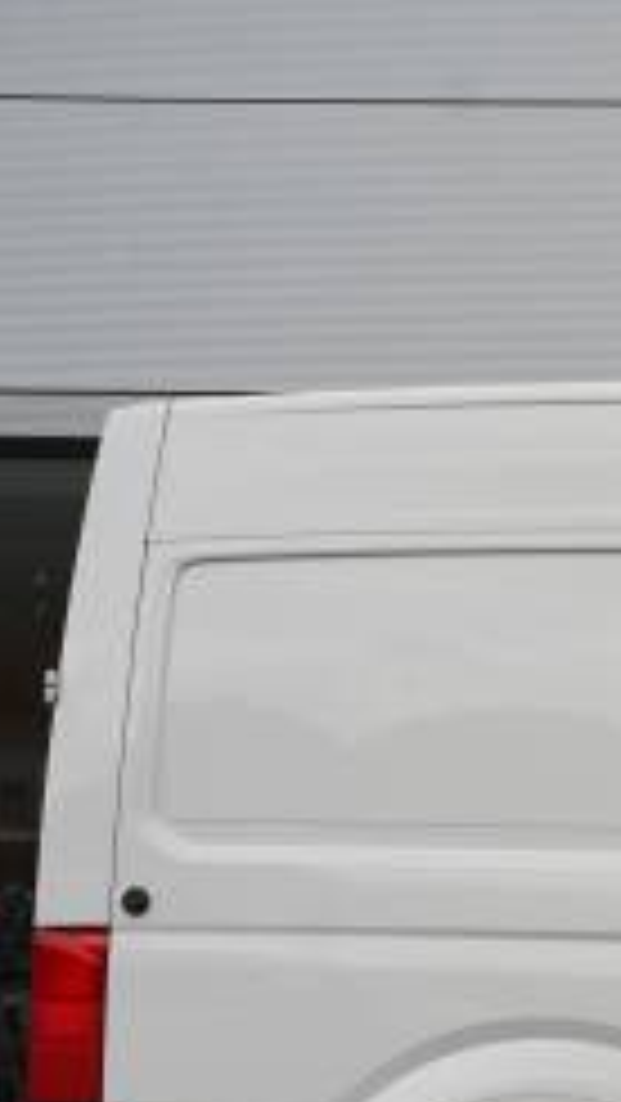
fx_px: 2752
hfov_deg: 11.6
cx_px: 1220
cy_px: 904
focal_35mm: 94
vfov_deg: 22.3
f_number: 4.5
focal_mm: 34.4
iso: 100
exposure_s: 1/250
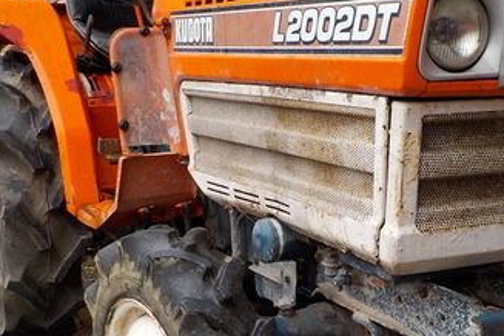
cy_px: 227
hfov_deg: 32.8
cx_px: 304
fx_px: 854
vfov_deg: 22.2
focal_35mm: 61
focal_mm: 4.1
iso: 125
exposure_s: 1/125
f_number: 3.3
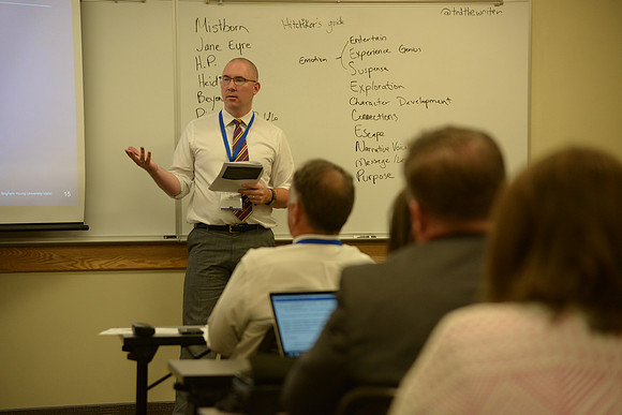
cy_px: 208
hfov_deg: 17.1
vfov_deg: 11.4
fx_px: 2074
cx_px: 311
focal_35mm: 120
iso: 2000
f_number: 4
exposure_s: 1/200
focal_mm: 120
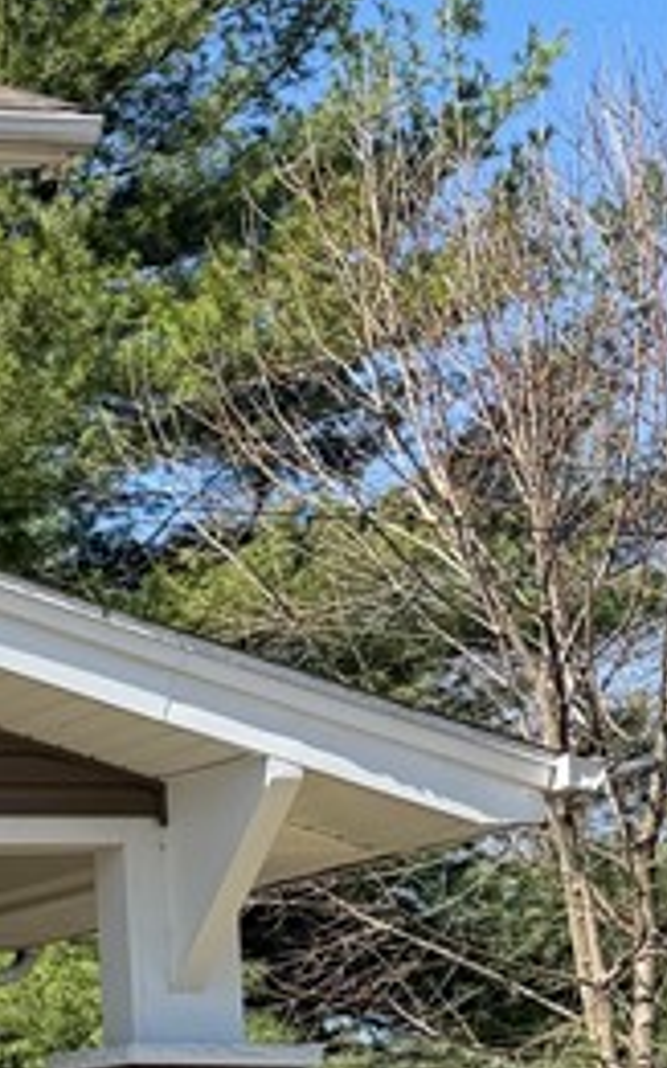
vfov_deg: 20.5
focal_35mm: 100
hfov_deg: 10.5
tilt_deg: +7.5
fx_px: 2910
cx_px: -1117
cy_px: 917
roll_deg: -0.3
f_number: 1.78
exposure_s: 1/2110
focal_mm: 6.76
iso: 80
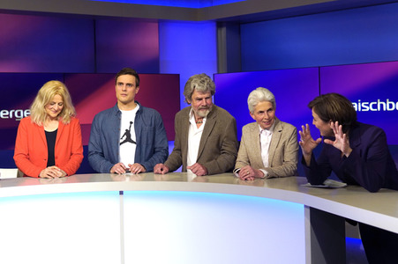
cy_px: 132
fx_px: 497
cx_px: 199
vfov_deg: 29.8
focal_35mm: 45
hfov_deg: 43.6
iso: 640
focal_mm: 30
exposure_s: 1/640
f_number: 2
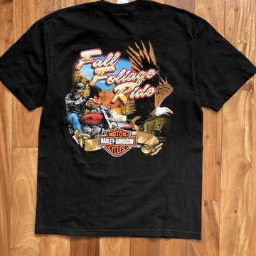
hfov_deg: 48.4
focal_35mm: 34
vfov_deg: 48.4
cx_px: 121
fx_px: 284
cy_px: 116
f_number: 1.6
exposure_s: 1/172
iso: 50
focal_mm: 5.96
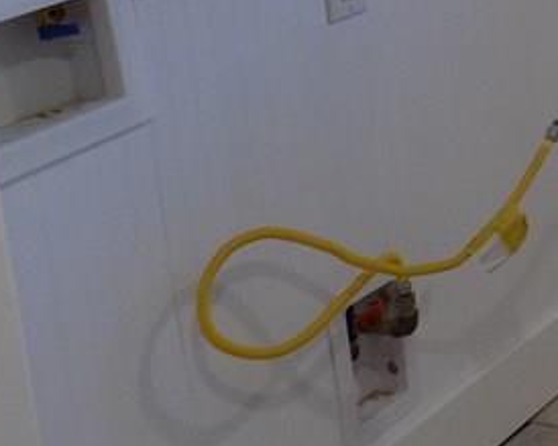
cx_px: 982
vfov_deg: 17.0
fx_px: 1387
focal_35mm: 84
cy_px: -167
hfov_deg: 18.3
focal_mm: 4
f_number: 3.1
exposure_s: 1/30
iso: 100
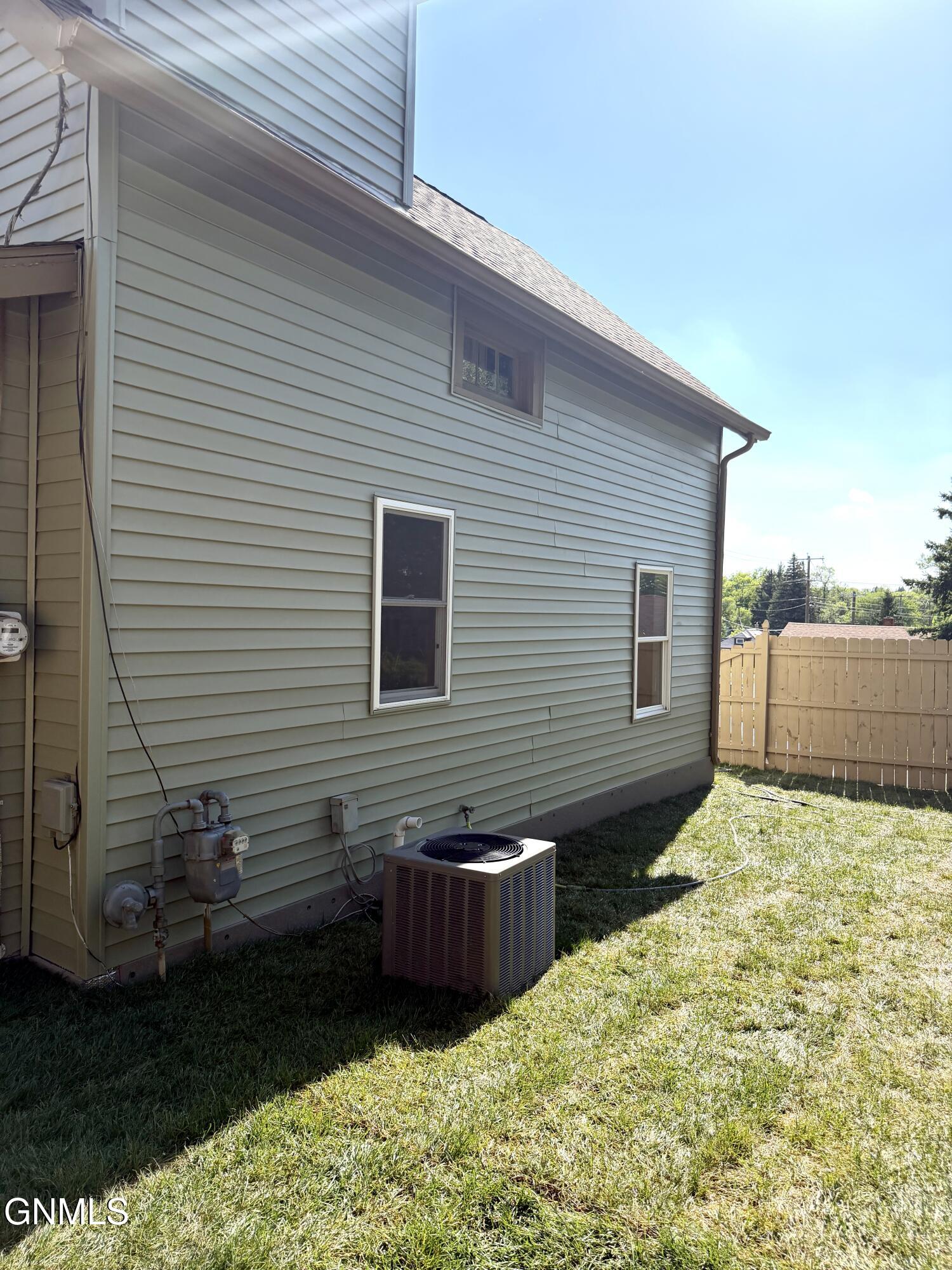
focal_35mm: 24
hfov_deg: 56.8
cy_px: 635
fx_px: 880
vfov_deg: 71.6
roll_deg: -1.7
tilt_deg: -1.5
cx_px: 476
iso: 100
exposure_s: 1/5319
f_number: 1.78
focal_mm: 6.76
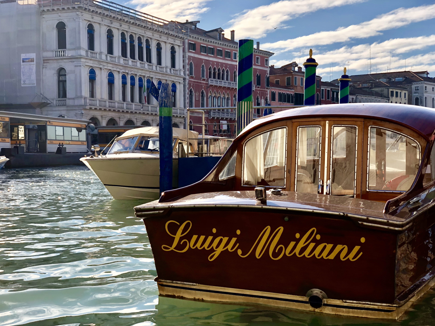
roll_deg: +0.8
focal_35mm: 52
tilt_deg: -0.6
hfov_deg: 36.8
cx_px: 218
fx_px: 653
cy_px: 163
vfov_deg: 28.0
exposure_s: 1/1021
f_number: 2.4
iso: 16
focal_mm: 6
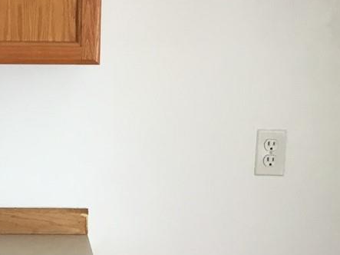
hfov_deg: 17.1
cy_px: 100
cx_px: -12
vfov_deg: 13.2
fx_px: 1100
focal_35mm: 112
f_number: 2.4
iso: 25
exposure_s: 1/30
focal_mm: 3.3
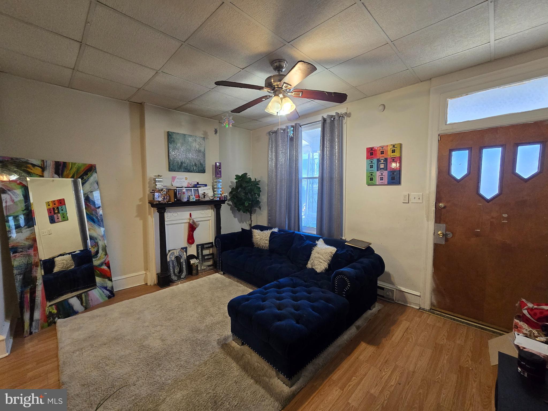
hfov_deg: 106.2
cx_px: 274
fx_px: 206
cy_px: 206
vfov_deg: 89.9
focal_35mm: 13
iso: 400
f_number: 2.2
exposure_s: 1/60
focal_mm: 2.2
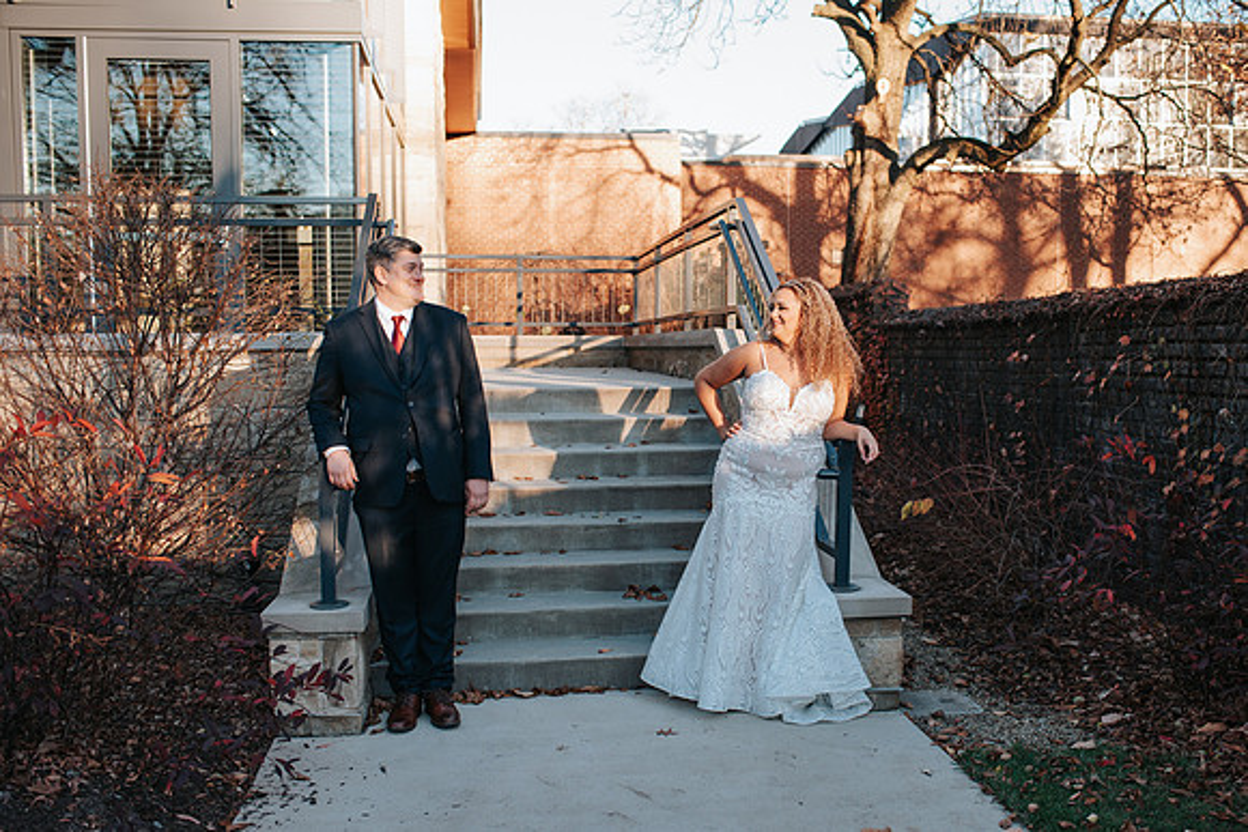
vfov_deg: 33.8
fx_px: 1370
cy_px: 462
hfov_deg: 48.9
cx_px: 704
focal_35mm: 40
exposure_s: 1/500
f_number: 2.8
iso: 360
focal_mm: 35
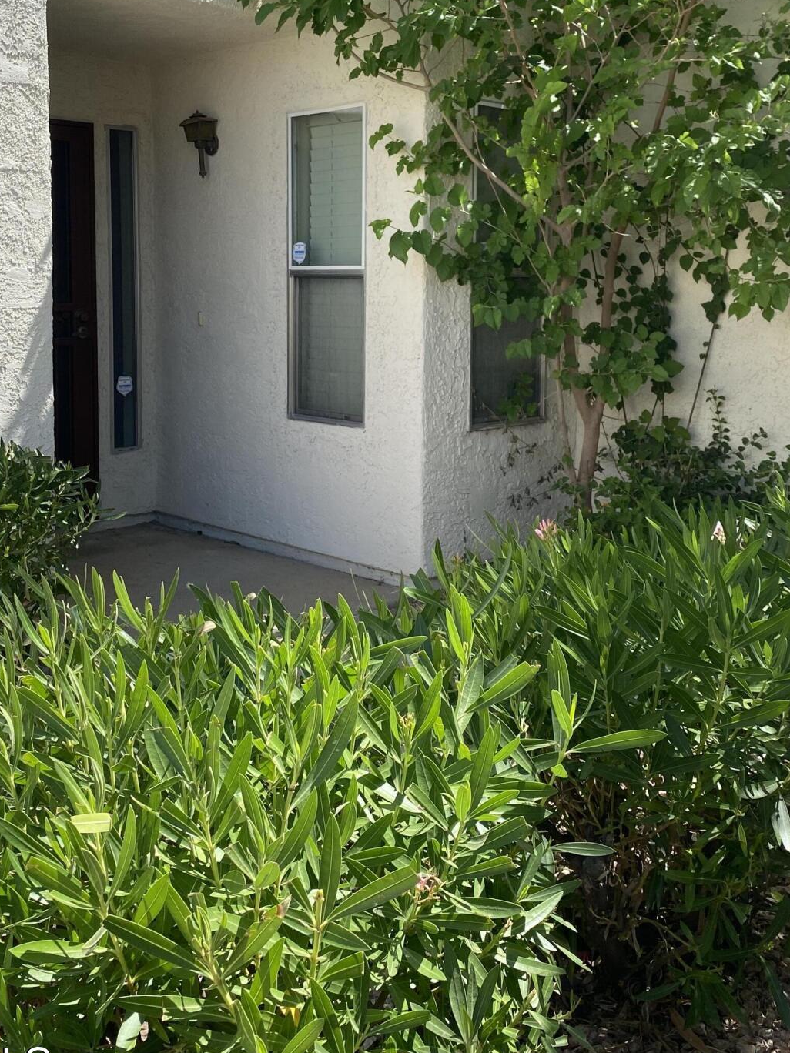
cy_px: 365
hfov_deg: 37.7
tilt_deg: -2.5
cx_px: 370
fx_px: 1156
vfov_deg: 48.3
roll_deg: -0.2
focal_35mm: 38
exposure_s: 1/1025
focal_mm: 4.25
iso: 32
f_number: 1.8
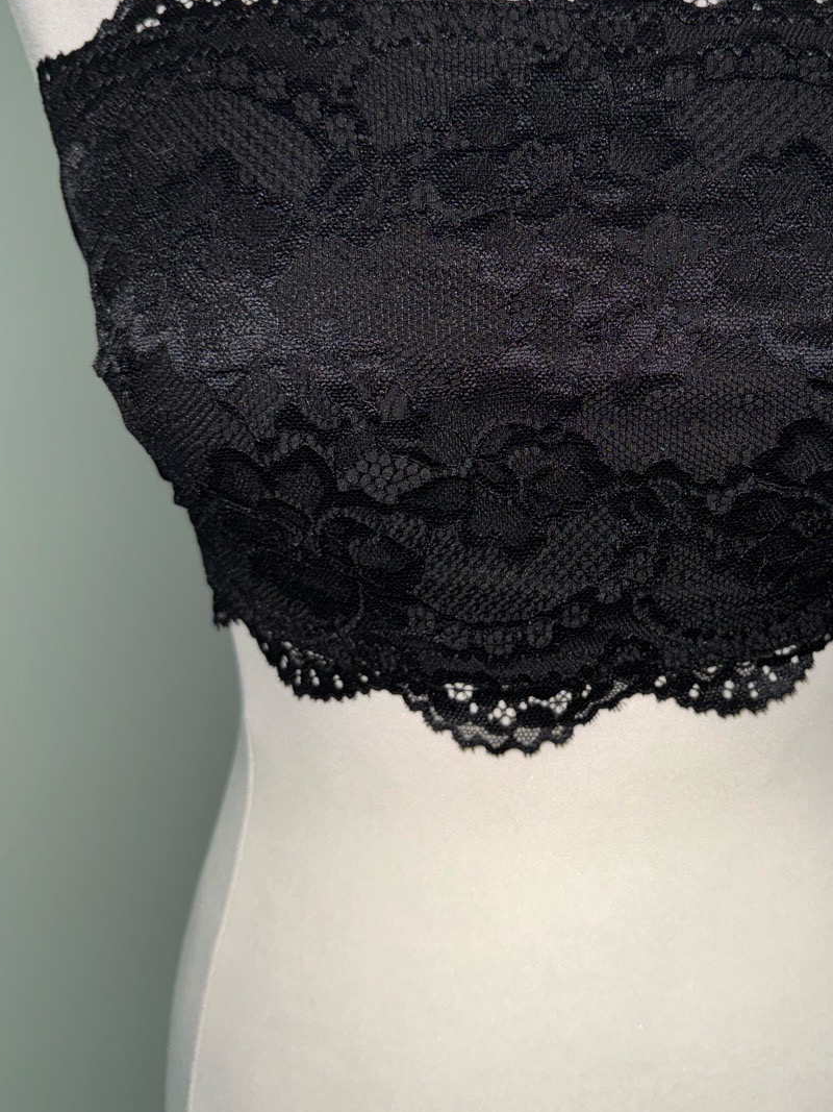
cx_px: 575
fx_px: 1155
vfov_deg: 50.9
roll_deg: +0.7
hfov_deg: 39.1
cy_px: 426
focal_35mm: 36
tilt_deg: -12.6
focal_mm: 6.76
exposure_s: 1/38
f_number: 1.78
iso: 80
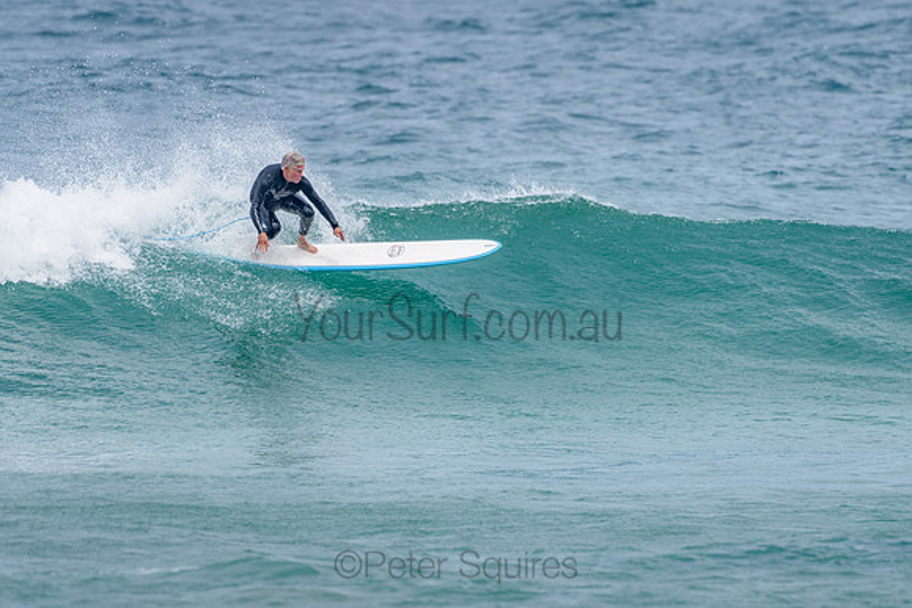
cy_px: 272
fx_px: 15527
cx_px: 466
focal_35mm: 613
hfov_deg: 3.4
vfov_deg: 2.2
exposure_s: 1/2000
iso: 180
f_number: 5.6
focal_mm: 500
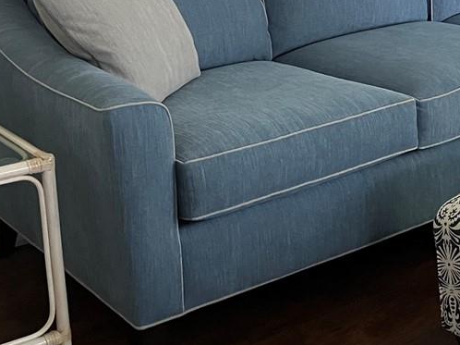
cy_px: 2
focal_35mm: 90
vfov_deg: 16.1
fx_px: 1195
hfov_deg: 20.9
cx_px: 479
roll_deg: +0.8
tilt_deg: -12.0
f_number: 1.8
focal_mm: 3.99
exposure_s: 1/60
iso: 125
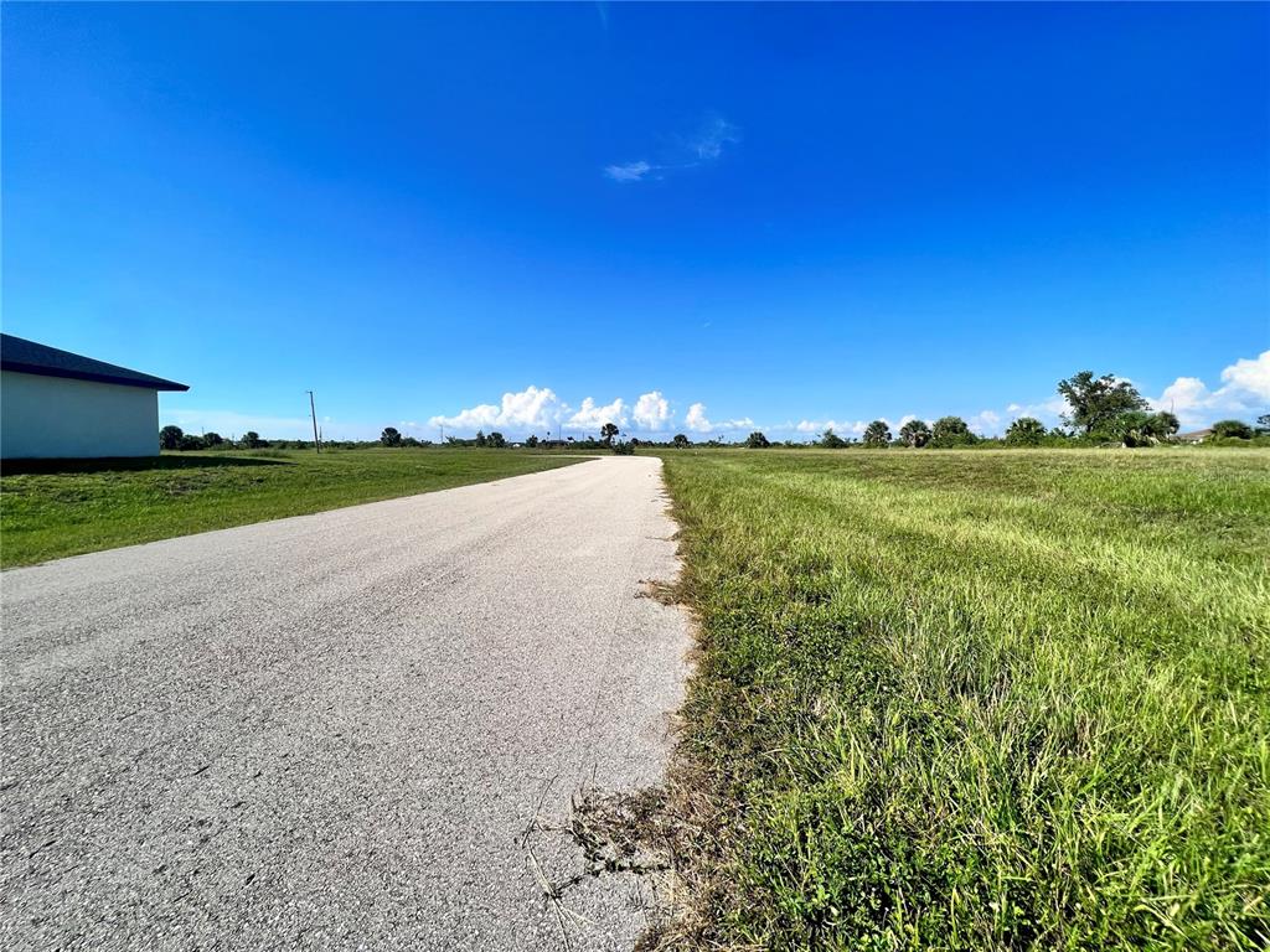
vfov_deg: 89.9
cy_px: 476
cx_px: 635
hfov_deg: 106.2
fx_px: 477
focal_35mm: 13
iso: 32
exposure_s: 1/2660
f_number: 1.8
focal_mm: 1.57
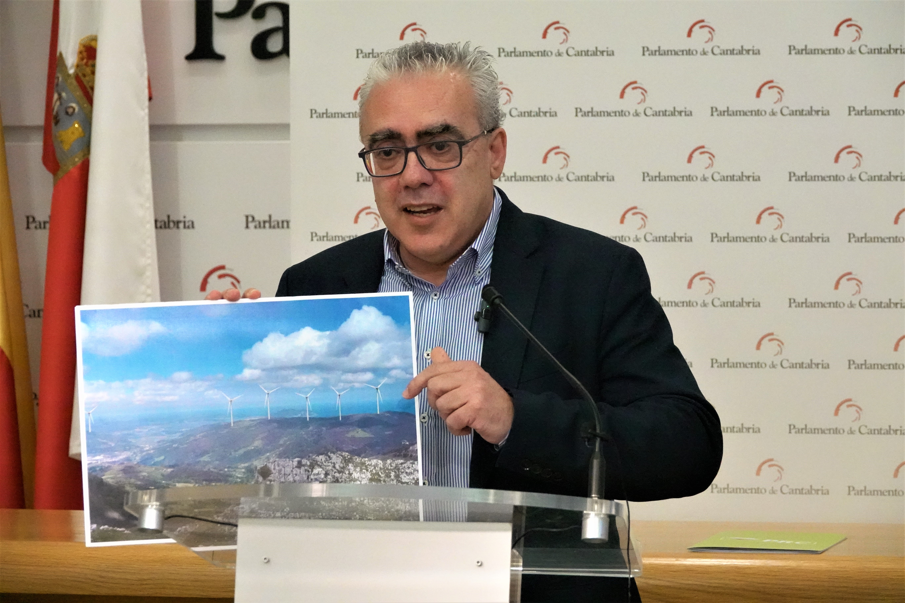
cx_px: 452
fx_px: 3745
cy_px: 302
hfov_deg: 13.8
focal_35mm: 149
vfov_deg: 9.2
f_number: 4
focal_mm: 54.57
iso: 5000
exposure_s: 1/500
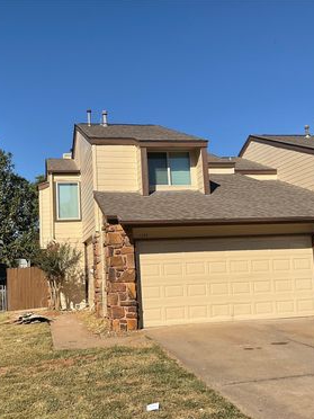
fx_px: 472
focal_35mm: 39
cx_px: 143
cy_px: 210
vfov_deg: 47.9
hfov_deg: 36.8
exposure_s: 1/2801
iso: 16
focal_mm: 3
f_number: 1.8
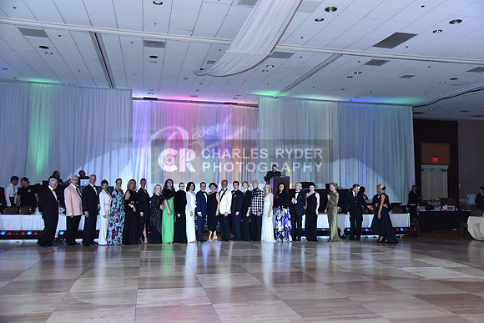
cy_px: 162
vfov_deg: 41.1
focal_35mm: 32
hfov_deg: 58.7
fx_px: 430
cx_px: 242
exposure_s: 1/250
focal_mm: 32
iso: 2000
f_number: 4.5
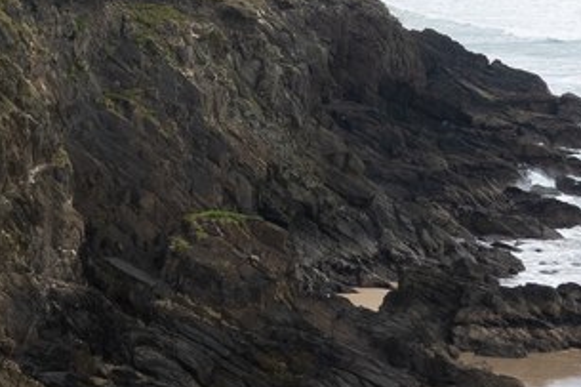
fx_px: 3178
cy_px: 150
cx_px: -2
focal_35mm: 197
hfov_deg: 10.4
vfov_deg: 7.0
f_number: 4.5
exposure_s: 1/200
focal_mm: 11.06
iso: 100
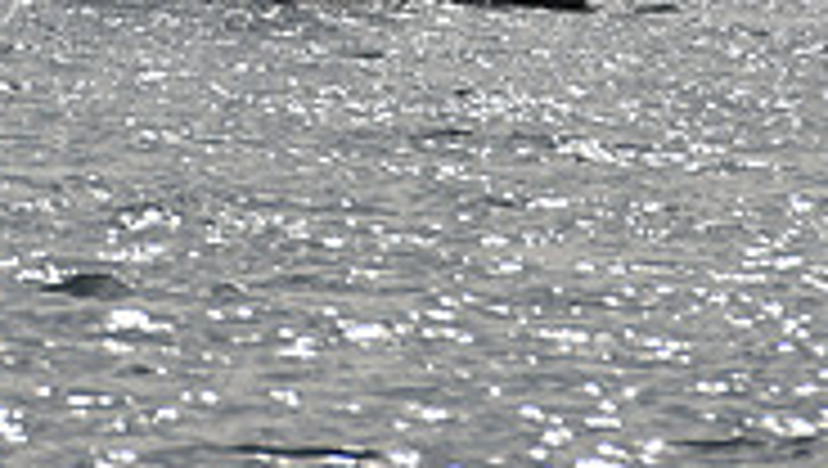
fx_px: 14507
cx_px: 119
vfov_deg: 1.8
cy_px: -819
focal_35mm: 660
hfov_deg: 3.3
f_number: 10
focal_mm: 200
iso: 320
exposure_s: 1/1000
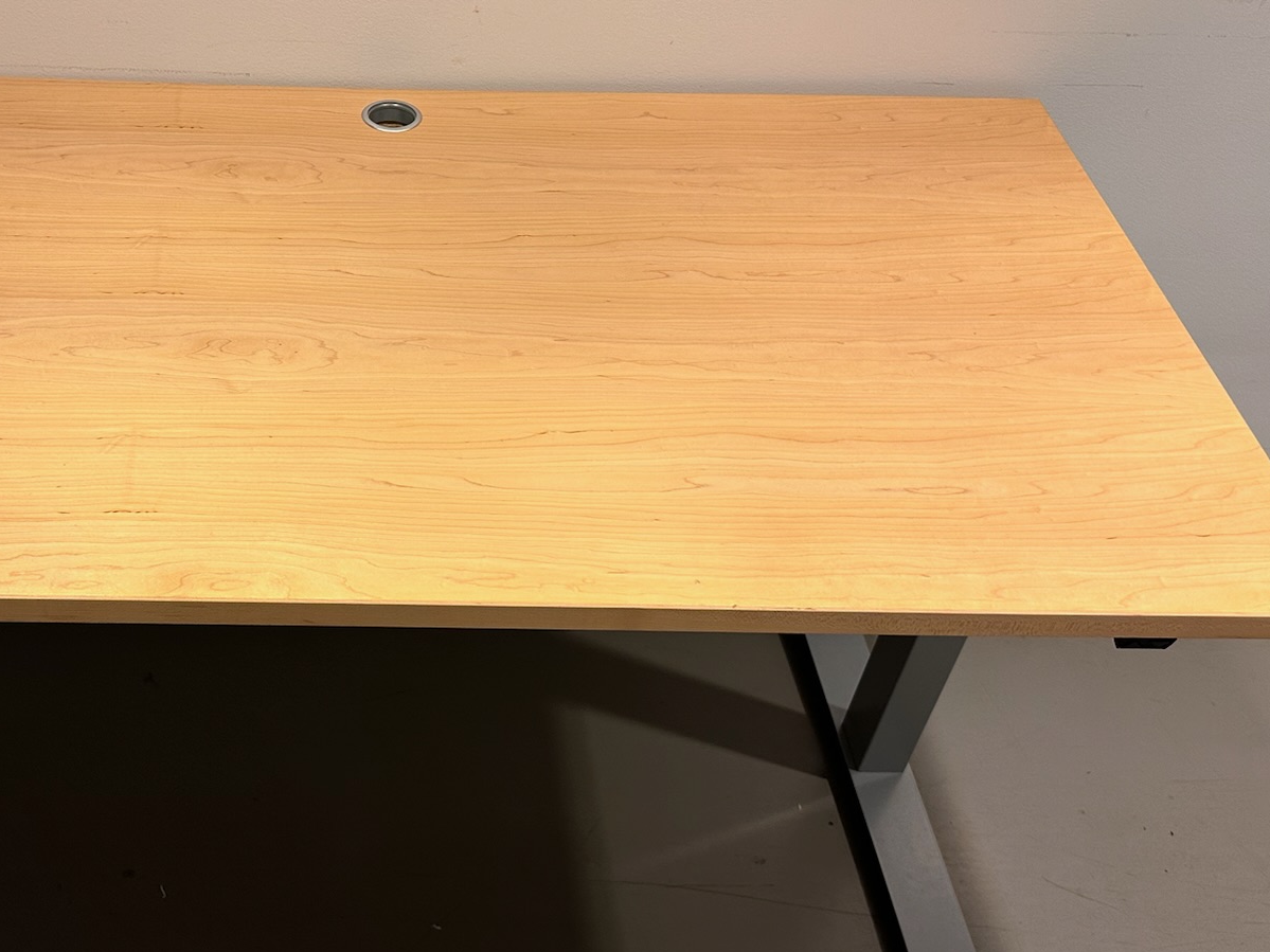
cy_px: 525
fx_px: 1504
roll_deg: -3.3
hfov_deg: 44.7
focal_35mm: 41
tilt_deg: -43.6
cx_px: 362
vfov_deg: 35.1
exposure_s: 1/50
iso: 125
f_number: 1.78
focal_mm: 6.86
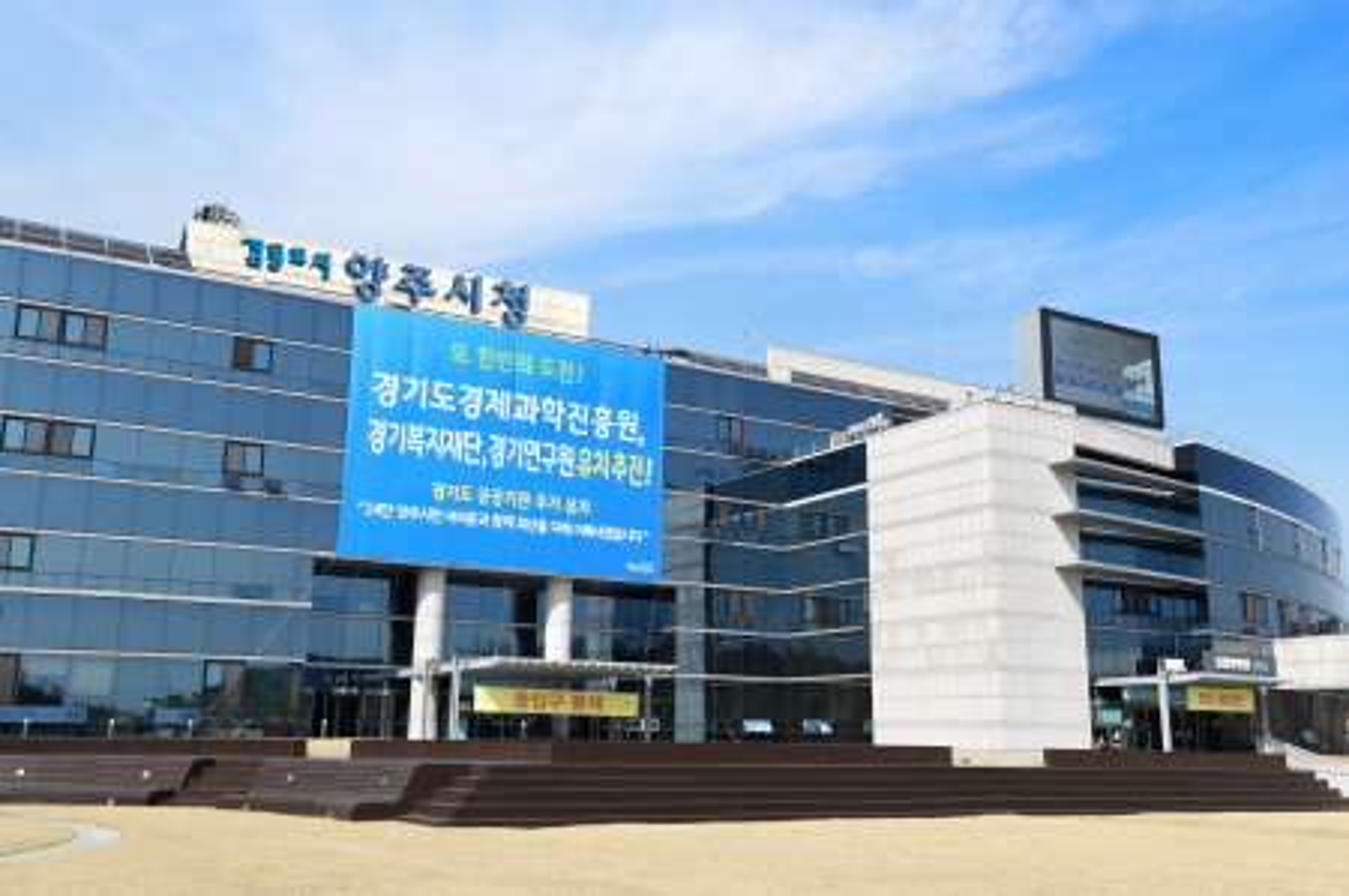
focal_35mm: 35
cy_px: 448
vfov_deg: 37.8
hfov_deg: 54.5
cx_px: 674
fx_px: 1310
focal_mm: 35
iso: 800
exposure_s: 1/640
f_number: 16
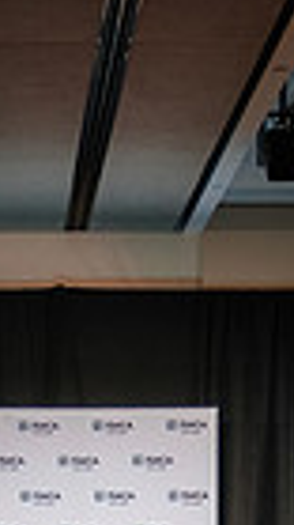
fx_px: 2374
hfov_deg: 7.1
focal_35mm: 171
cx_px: -20
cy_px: 536
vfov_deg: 12.4
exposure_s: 1/60
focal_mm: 23.4
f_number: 2.8
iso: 800
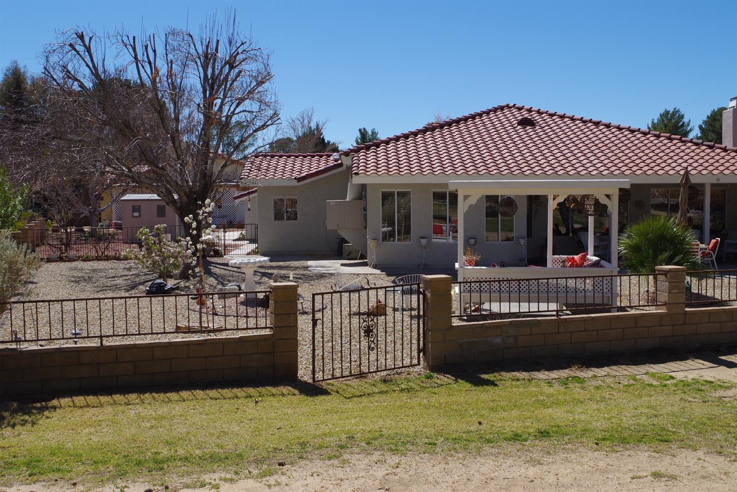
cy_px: 246
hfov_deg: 49.6
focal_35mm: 39
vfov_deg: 34.2
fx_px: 798
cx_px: 368
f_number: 11
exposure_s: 1/125
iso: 100
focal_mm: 26.25
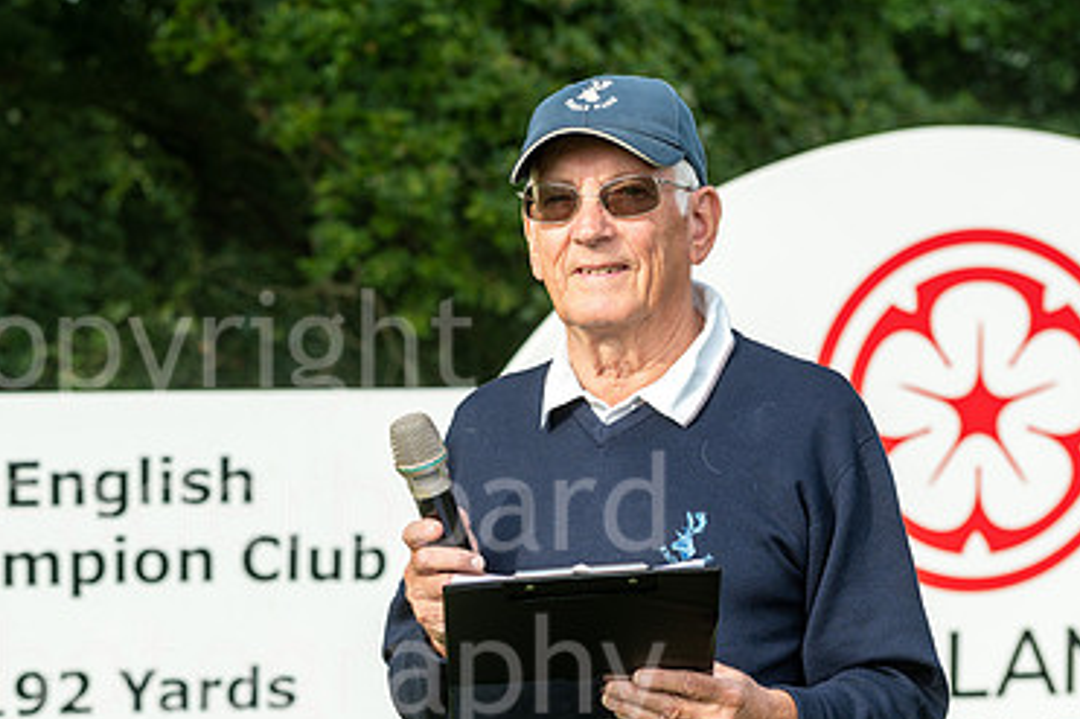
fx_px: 3868
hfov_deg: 15.8
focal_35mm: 129
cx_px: 297
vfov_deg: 10.6
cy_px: 530
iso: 200
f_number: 5.6
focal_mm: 80
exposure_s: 1/500
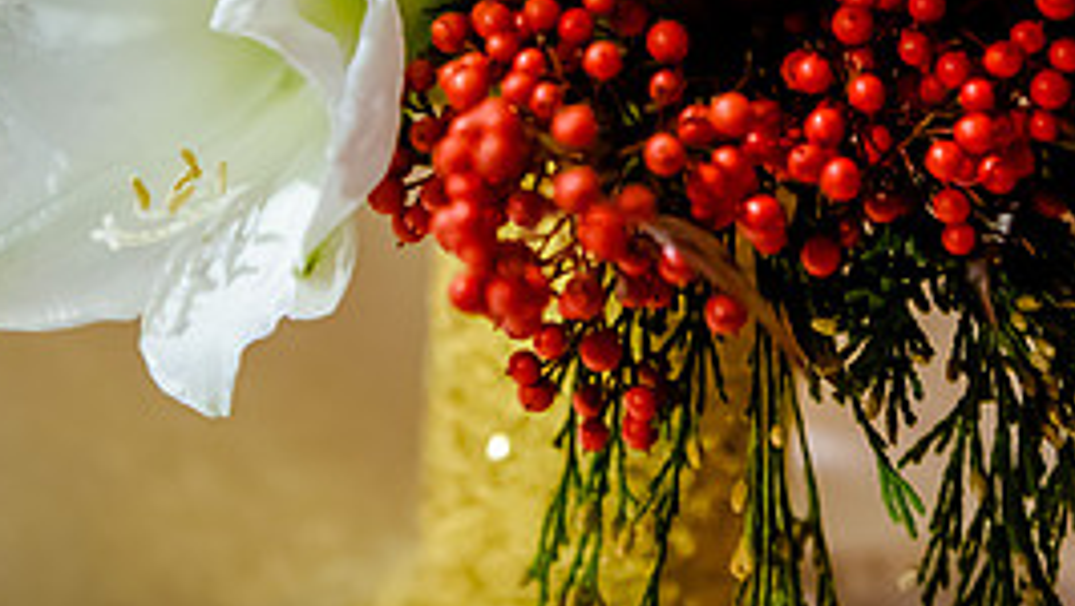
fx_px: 2738
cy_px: -156
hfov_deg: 22.2
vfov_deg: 12.3
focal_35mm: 96
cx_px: 533
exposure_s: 1/100
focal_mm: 42
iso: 3200
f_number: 2.8
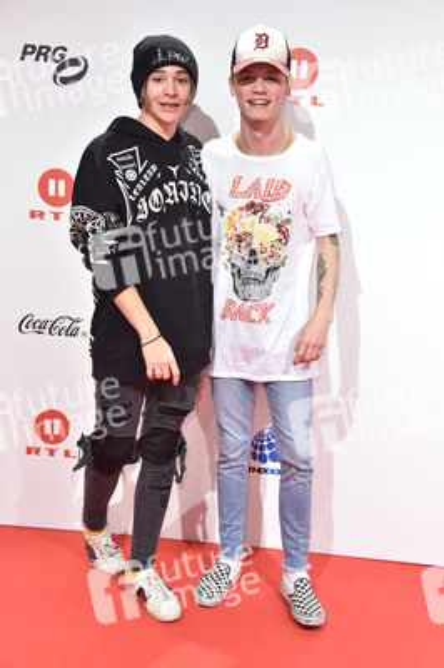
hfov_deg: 26.9
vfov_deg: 39.6
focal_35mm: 50
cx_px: 222
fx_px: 927
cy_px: 334
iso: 1250
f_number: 5.6
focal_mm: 50
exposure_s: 1/160
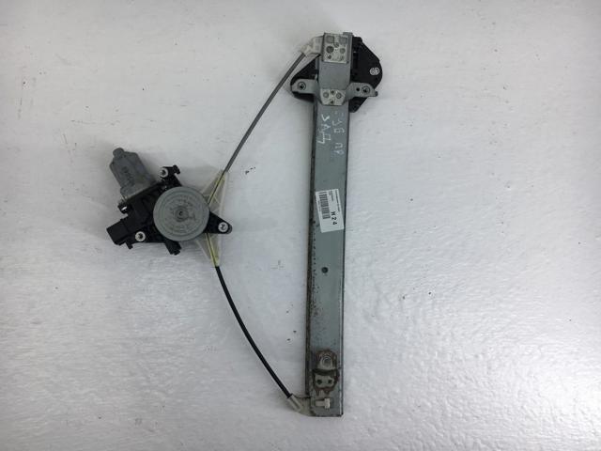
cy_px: 226
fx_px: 503
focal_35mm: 29
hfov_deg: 61.7
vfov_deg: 48.2
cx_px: 300
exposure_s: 1/100
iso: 25
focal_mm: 4.15
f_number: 2.2
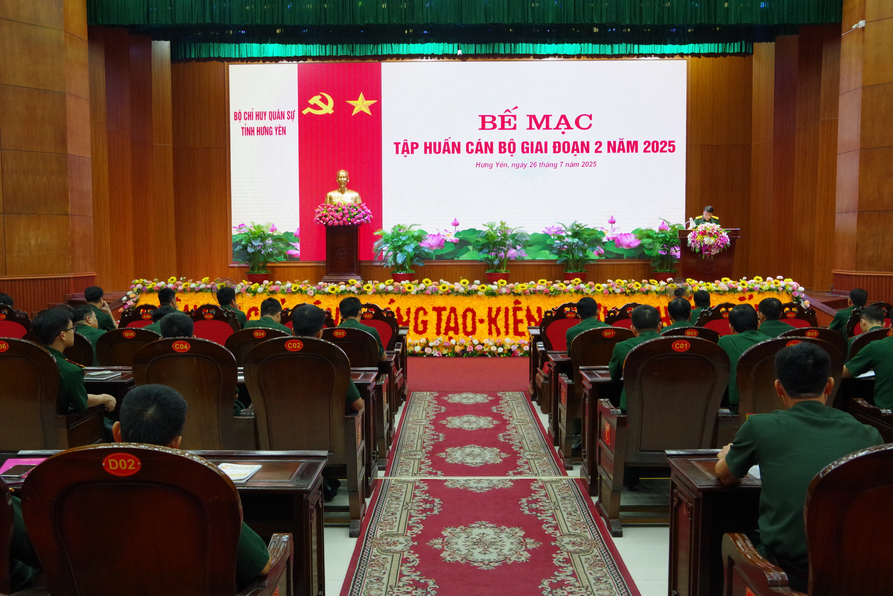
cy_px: 298
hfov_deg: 60.3
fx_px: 769
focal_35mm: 31
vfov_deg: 42.3
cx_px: 446
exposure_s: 1/50
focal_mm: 21
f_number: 8
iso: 3200
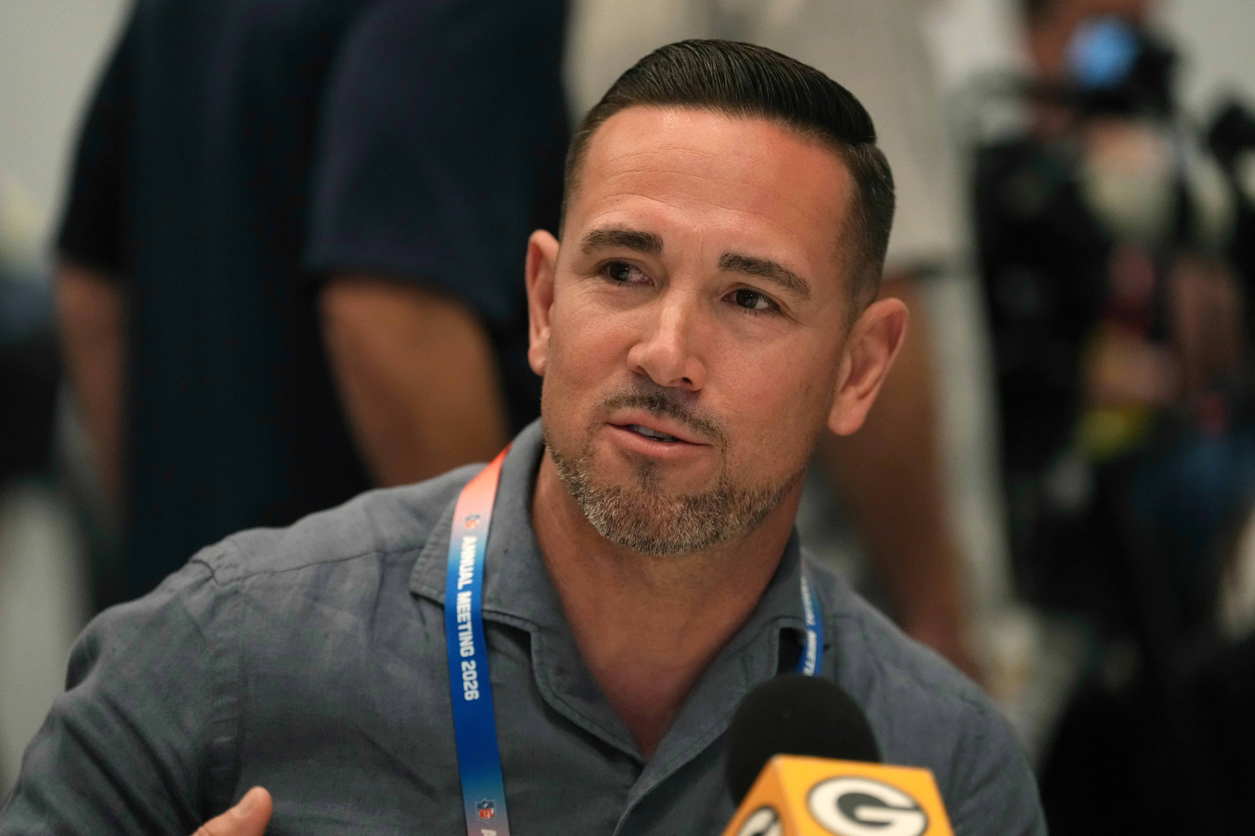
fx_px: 4950
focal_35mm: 142
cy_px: 418
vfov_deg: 9.7
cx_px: 628
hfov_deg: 14.4
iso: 4000
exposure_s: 1/500
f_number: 2.8
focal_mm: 142
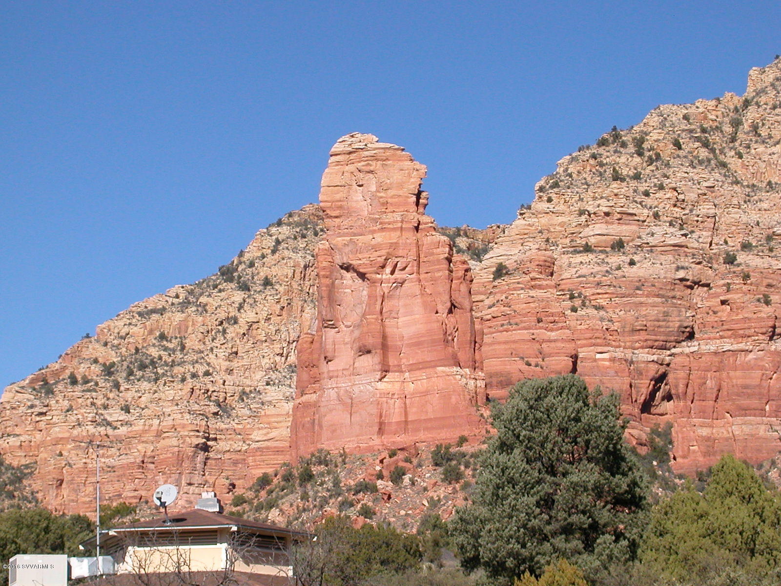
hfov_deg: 17.7
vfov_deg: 13.3
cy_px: 293
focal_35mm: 111
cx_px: 390
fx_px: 2504
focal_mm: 16.8
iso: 100
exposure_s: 1/770
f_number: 4.8
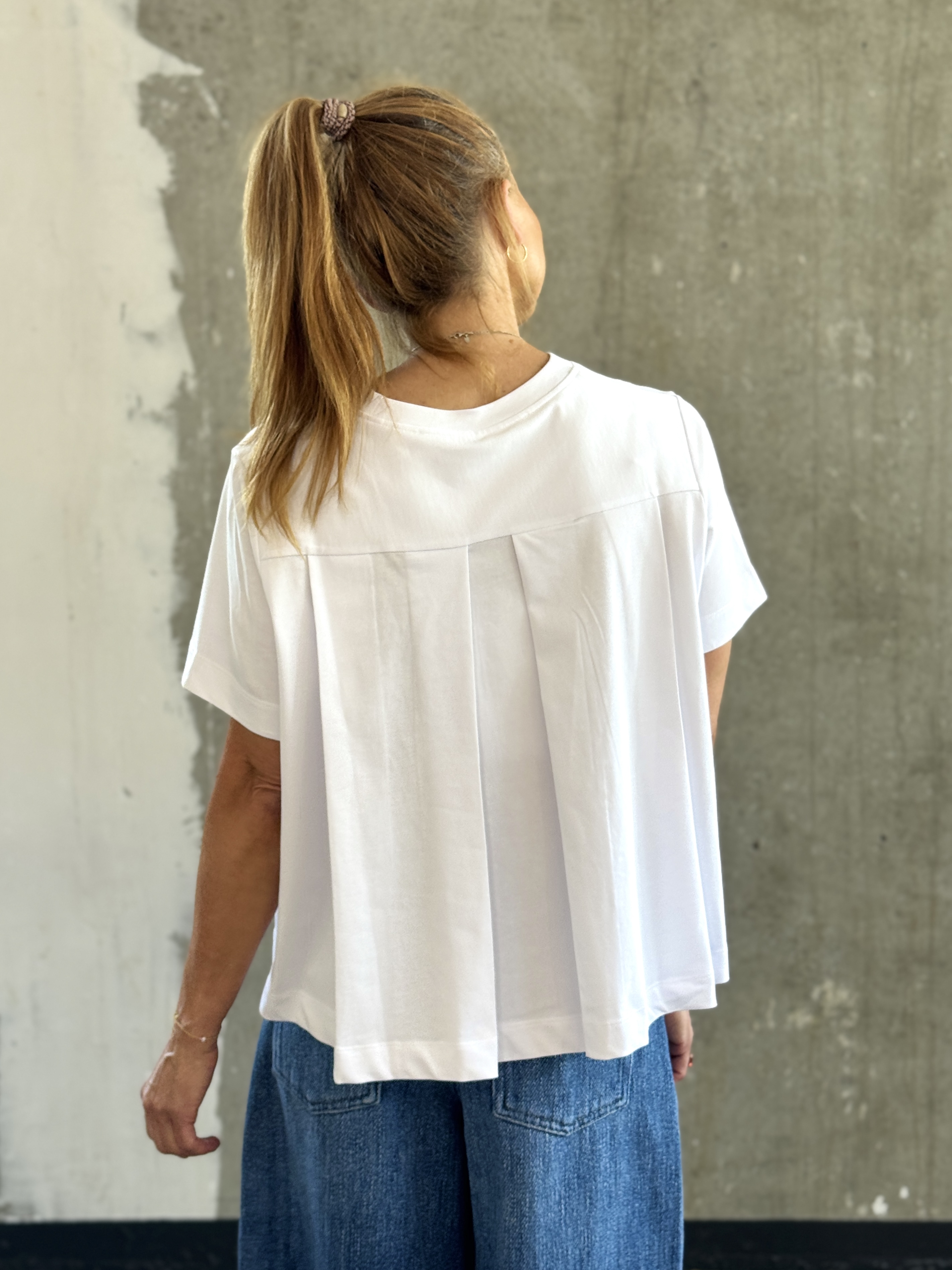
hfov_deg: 30.3
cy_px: 635
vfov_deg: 39.7
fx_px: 1760
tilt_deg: -4.8
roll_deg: -1.1
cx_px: 476
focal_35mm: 48
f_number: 1.78
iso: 50
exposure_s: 1/100
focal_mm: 6.76
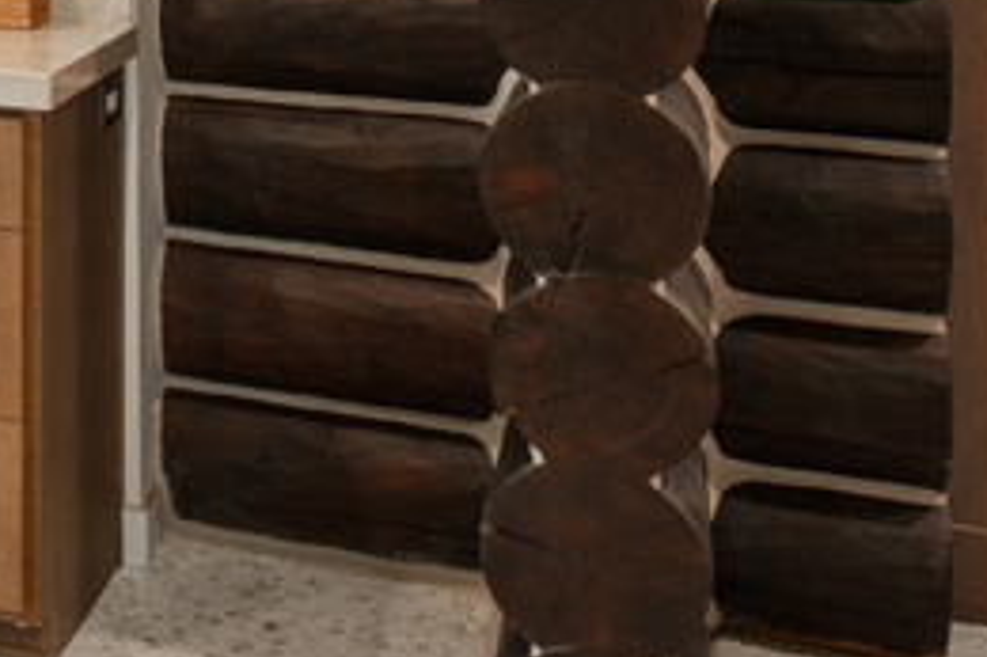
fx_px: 1945
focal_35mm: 71
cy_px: -249
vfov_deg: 17.7
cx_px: -444
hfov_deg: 23.5
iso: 400
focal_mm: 12
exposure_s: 1/15
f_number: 6.4
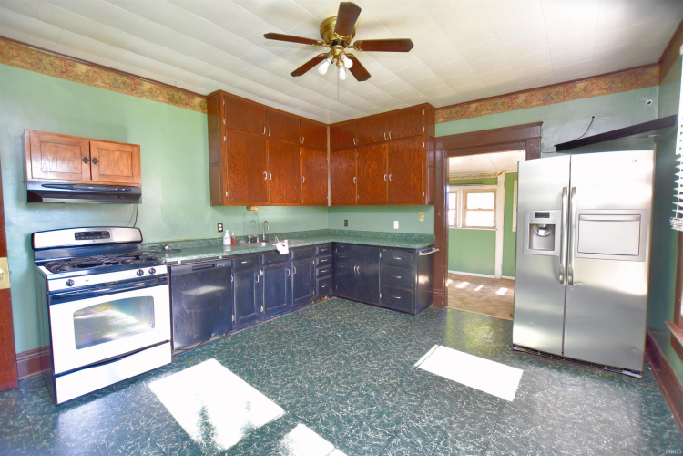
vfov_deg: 77.3
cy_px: 228
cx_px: 342
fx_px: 285
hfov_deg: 100.4
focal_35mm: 15
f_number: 3.5
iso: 1400
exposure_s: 1/60
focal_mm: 10
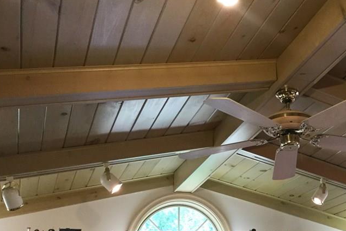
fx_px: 500
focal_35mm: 52
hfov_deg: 37.0
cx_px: 273
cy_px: 129
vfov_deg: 26.0
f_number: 2.4
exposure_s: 1/30
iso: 125
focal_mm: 3.3
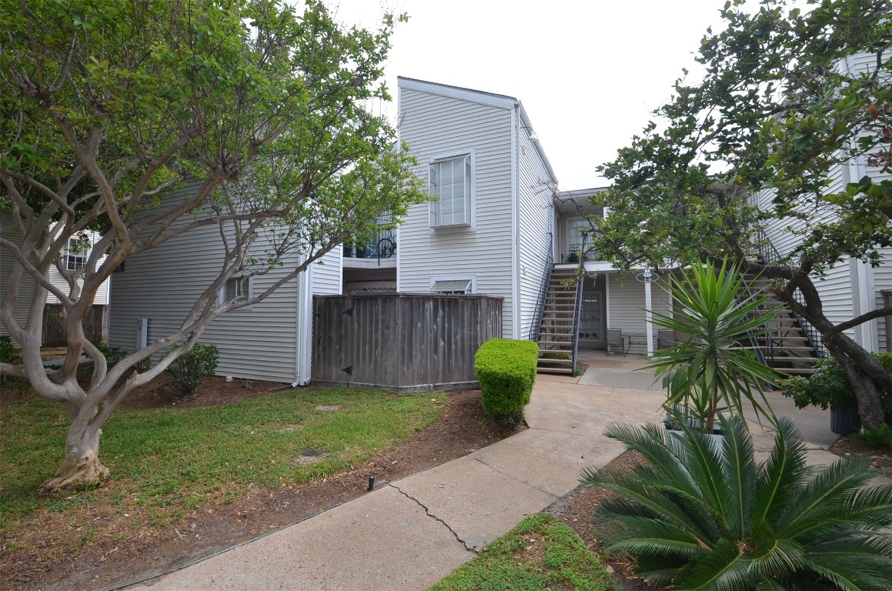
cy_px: 296
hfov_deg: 100.5
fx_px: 371
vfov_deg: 77.1
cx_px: 446
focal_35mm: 15
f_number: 9
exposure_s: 1/320
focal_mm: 10
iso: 320
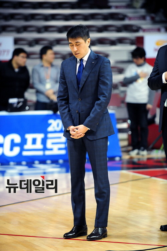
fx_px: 1254
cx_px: 84
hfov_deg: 7.6
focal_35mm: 180
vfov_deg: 11.4
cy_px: 126
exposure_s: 1/400
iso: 2000
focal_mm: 180
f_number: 2.8
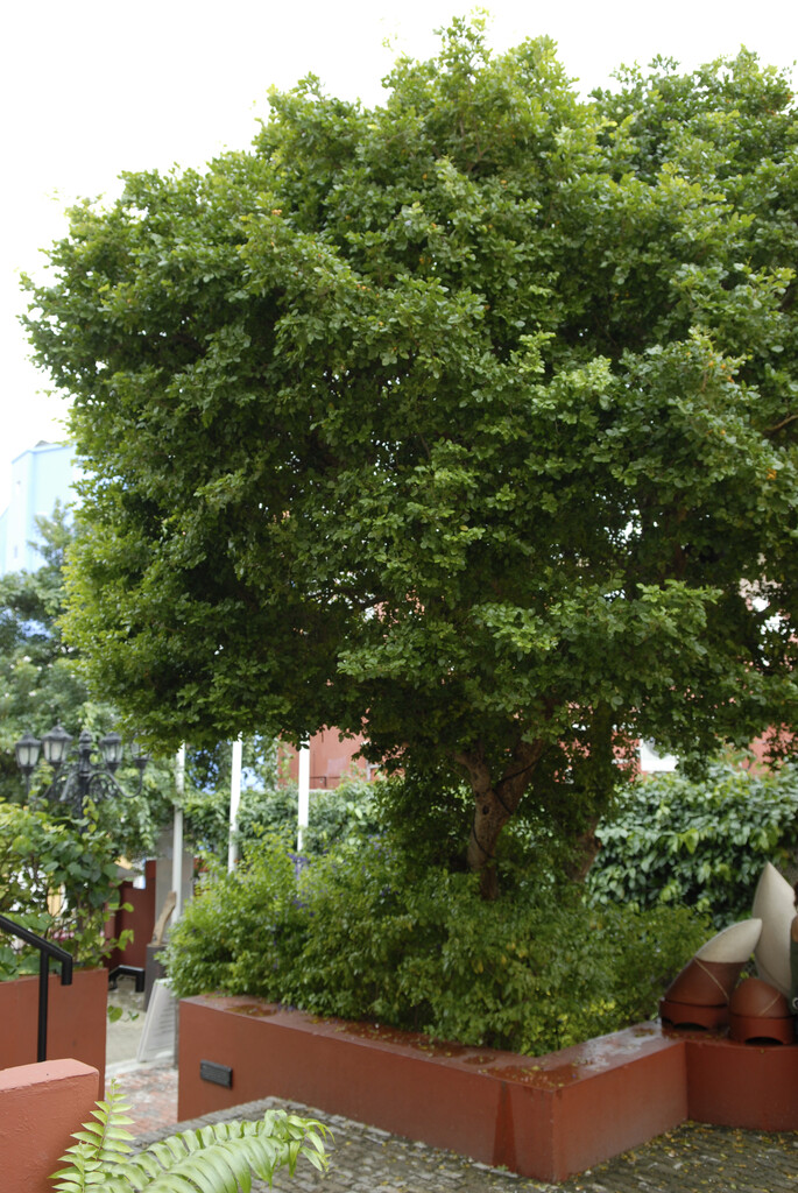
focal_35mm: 33
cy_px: 596
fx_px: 1095
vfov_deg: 57.2
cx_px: 399
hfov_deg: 40.1
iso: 100
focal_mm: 22
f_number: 4
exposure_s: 1/100
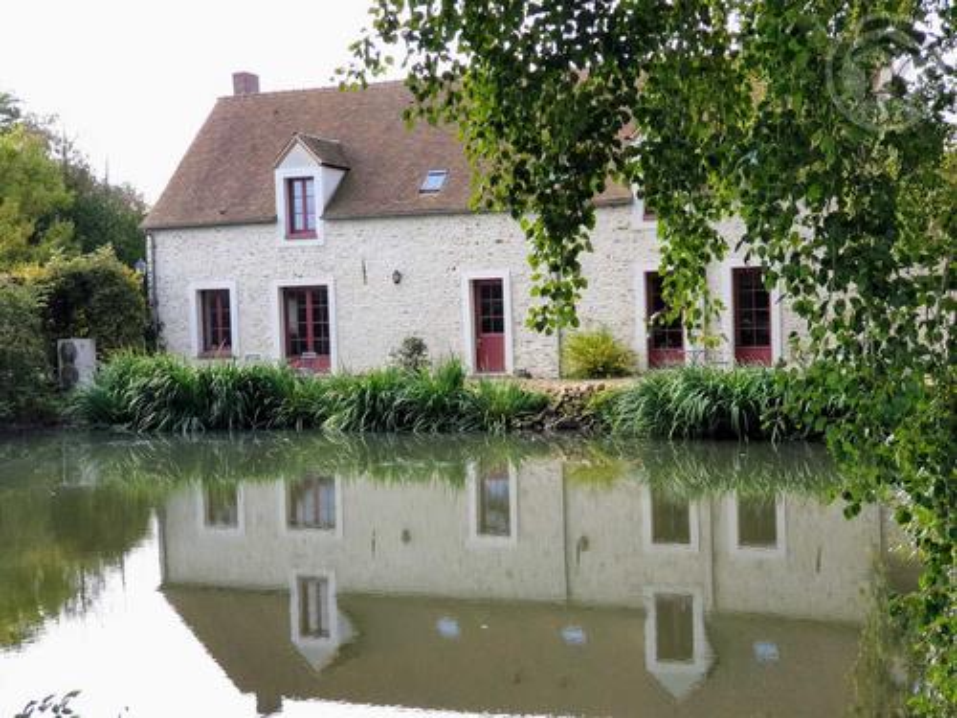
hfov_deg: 36.8
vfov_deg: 28.0
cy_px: 359
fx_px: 1438
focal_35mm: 52
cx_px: 478
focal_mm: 6
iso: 25
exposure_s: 1/215
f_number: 2.4
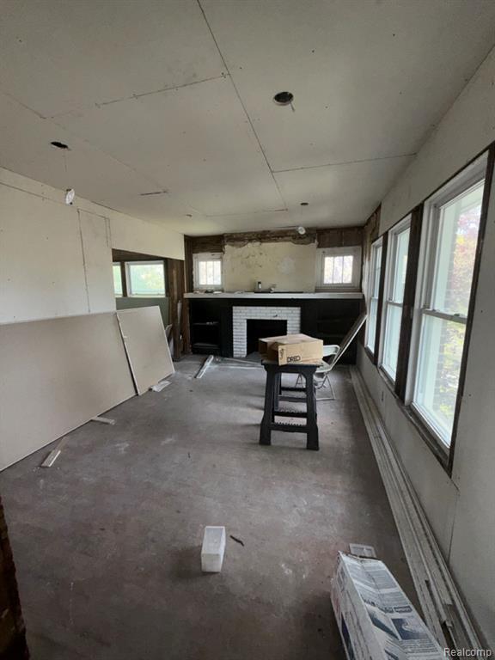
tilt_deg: -8.4
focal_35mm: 14
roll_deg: +0.4
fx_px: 267
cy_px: 330
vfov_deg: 102.1
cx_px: 248
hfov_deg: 85.7
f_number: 2.2
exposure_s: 1/122
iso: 80
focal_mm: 2.22
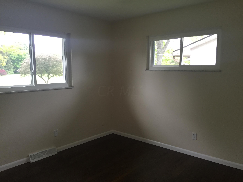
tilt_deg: -5.3
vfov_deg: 48.2
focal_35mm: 29
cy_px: 91
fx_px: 204
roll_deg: +0.5
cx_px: 122
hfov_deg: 61.7
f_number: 2.2
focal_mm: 4.15
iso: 80
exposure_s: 1/30
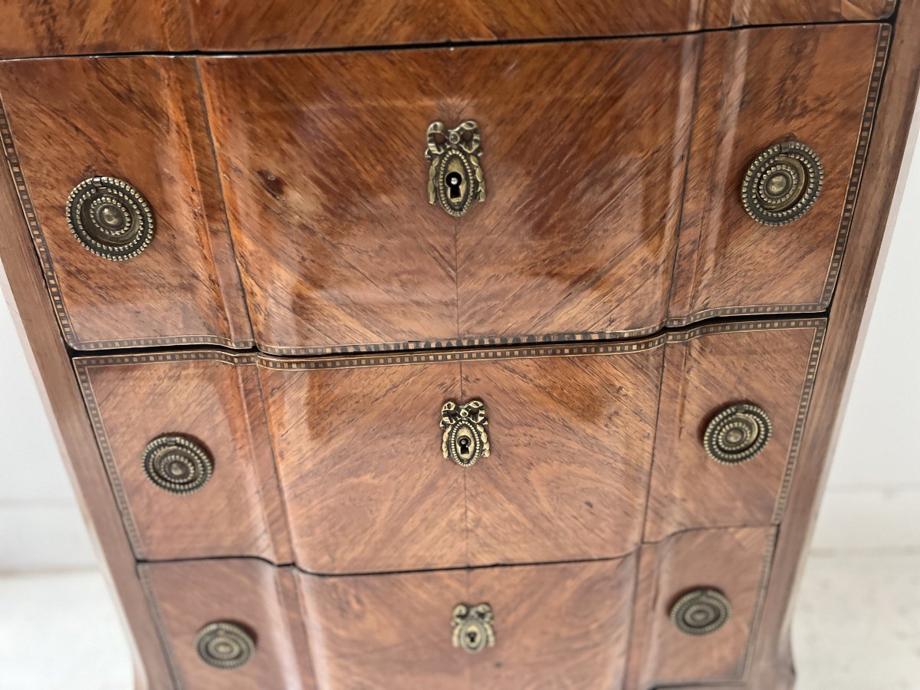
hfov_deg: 67.3
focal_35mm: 26
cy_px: 345
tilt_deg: -27.5
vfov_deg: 53.1
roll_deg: +2.0
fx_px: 691
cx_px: 460
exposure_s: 1/60
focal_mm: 5.7
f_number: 1.5
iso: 400
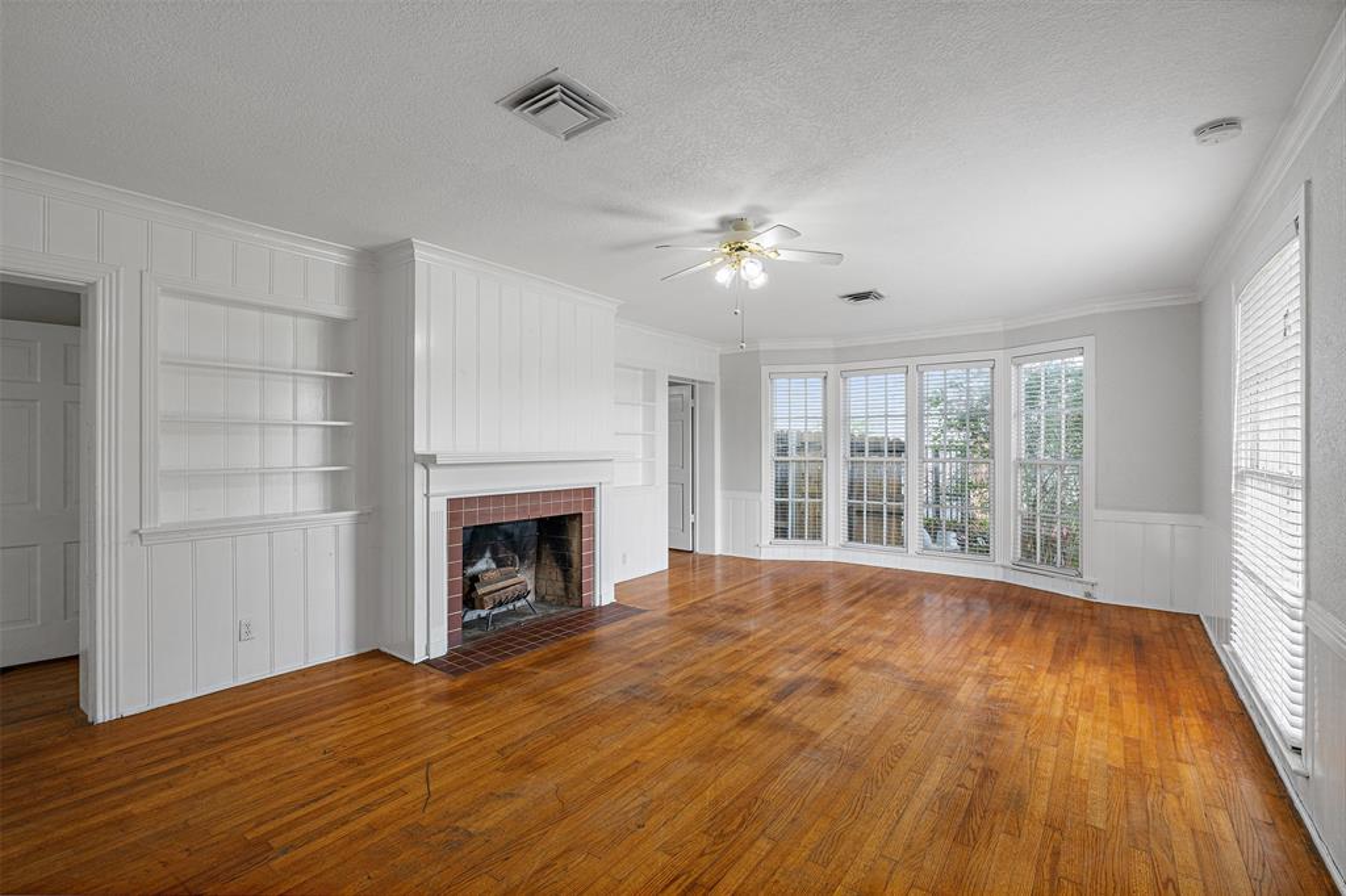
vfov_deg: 73.7
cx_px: 673
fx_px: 598
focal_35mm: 16
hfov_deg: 96.8
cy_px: 448
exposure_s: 1/2
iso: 400
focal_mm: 16
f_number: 10
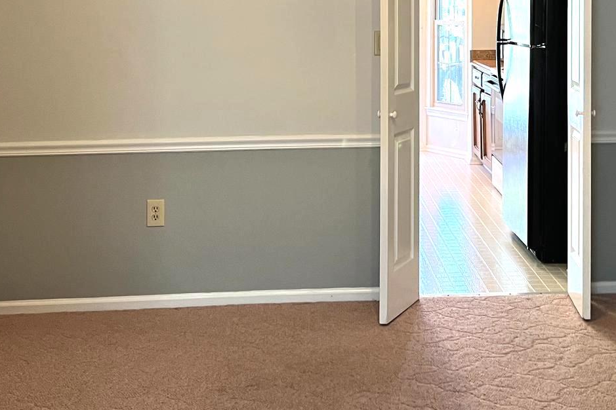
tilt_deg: -1.9
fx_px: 1009
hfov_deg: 33.7
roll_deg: -0.1
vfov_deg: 22.3
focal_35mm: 59
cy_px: 16
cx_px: 401
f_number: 1.5
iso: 125
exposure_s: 1/60
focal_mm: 5.7
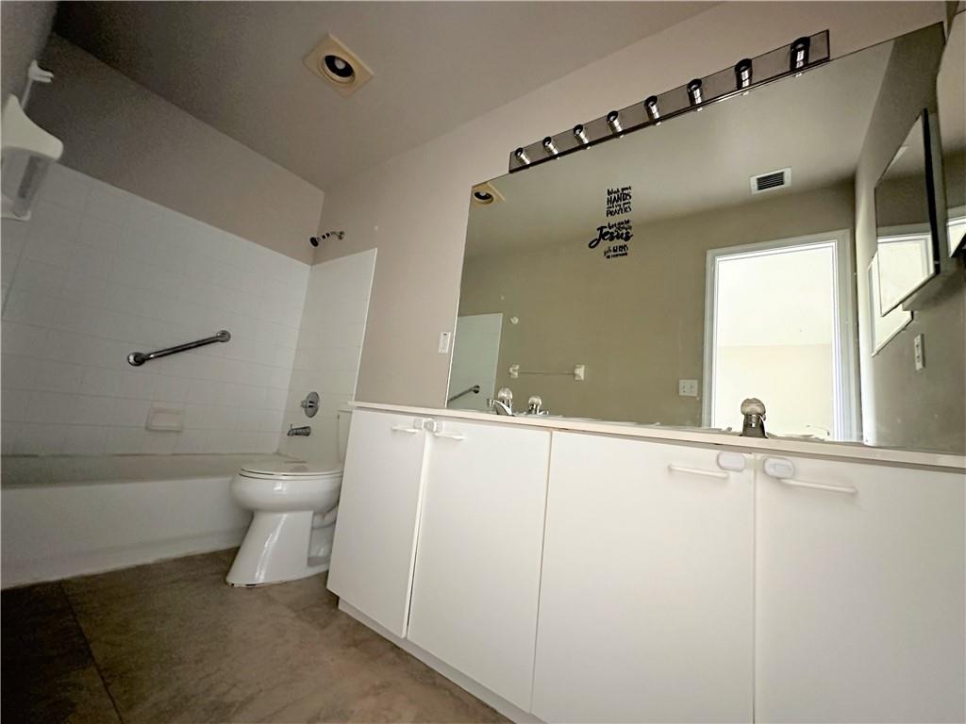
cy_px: 362
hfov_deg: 102.1
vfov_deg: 85.7
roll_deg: -6.3
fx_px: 391
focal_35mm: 14
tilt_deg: +8.0
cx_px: 483
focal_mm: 2.22
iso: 1250
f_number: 2.2
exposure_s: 1/47
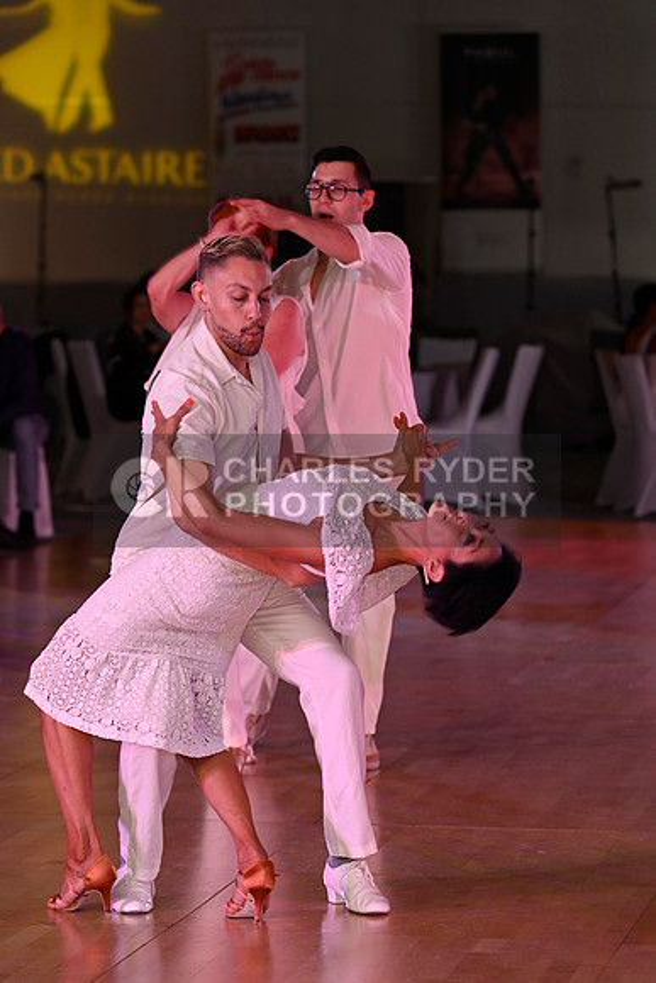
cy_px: 492
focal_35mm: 175
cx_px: 328
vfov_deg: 11.7
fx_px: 4780
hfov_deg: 7.9
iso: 2000
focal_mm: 175
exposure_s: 1/200
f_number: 5
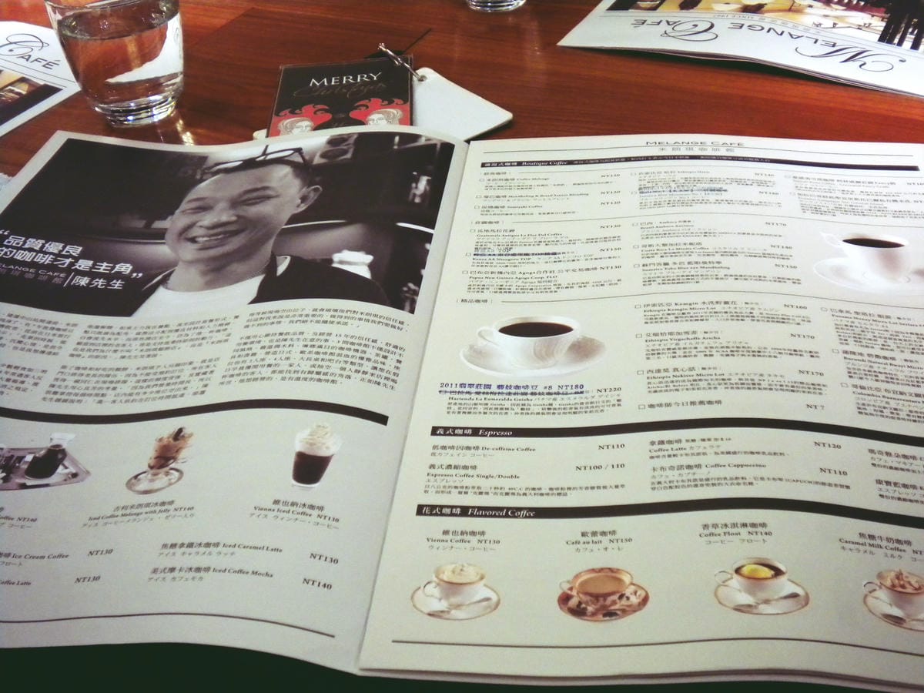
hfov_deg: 45.8
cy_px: 346
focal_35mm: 41
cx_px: 462
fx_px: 1094
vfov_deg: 35.1
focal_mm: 7.4
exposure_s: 1/46.1
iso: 400
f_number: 3.5
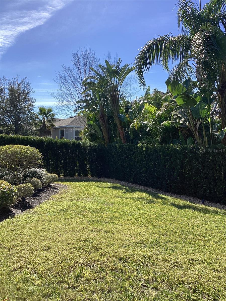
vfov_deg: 58.4
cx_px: 113
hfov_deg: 45.4
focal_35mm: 31
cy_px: 150
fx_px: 270
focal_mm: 3.3
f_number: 2.4
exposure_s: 1/1199
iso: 25
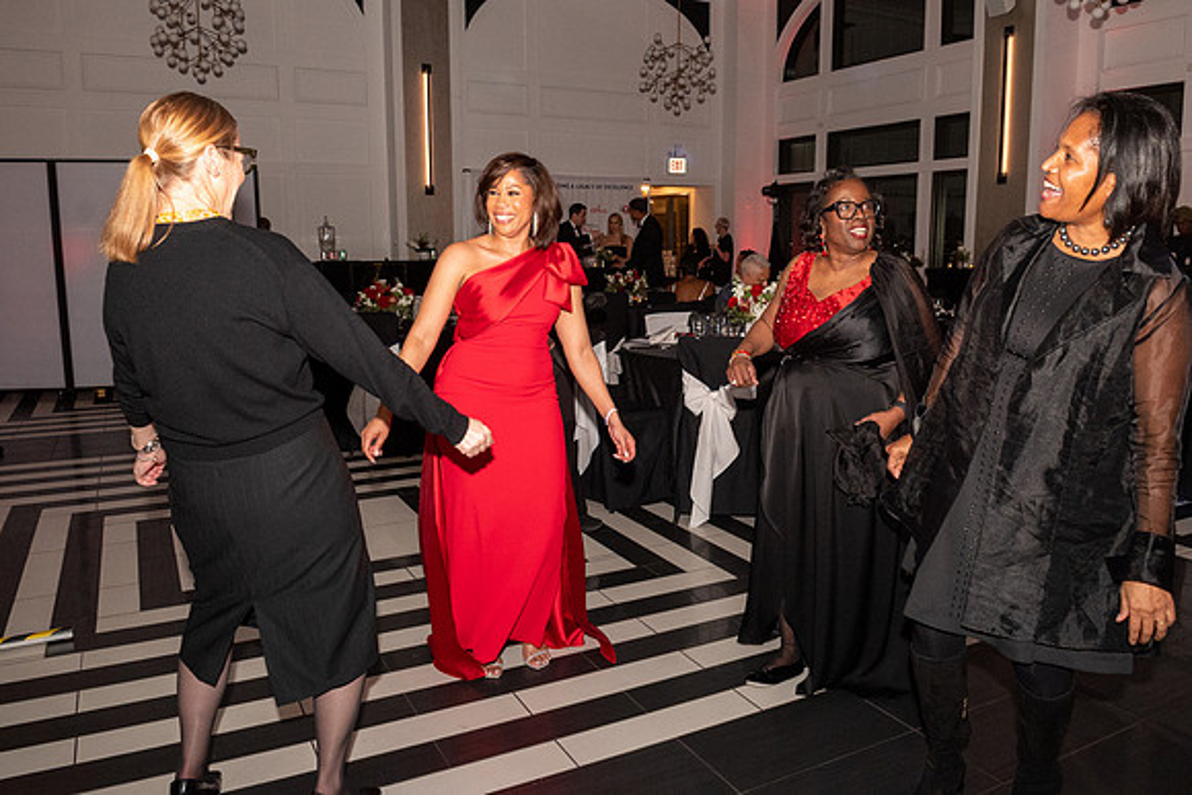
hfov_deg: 67.4
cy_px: 398
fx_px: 894
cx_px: 596
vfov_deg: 48.0
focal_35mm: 27
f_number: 6.3
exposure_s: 1/125
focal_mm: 18
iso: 2500
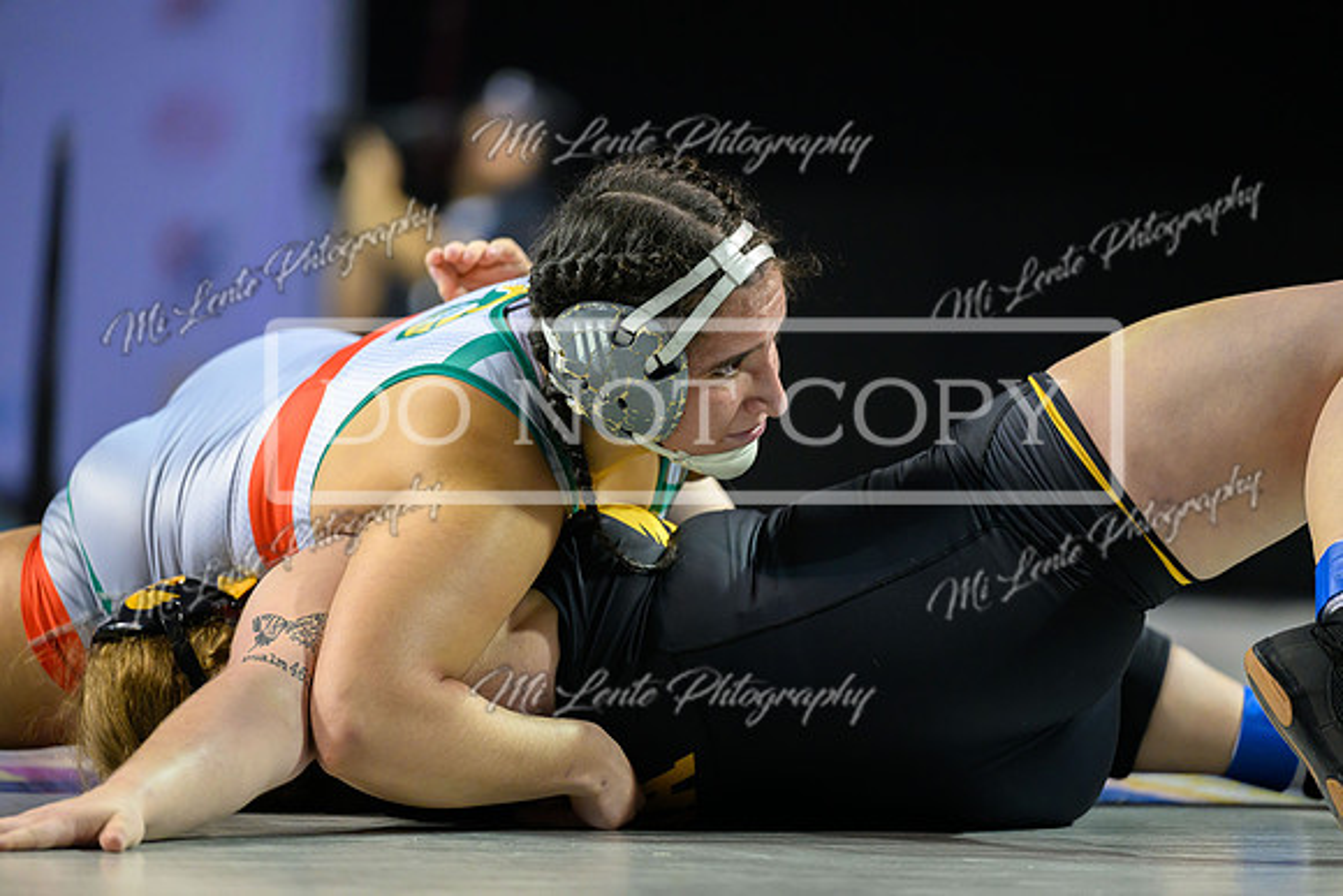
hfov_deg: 10.3
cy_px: 448
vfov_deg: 6.9
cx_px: 672
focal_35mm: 200
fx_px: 7463
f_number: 2.8
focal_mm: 200
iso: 3200
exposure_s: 1/800
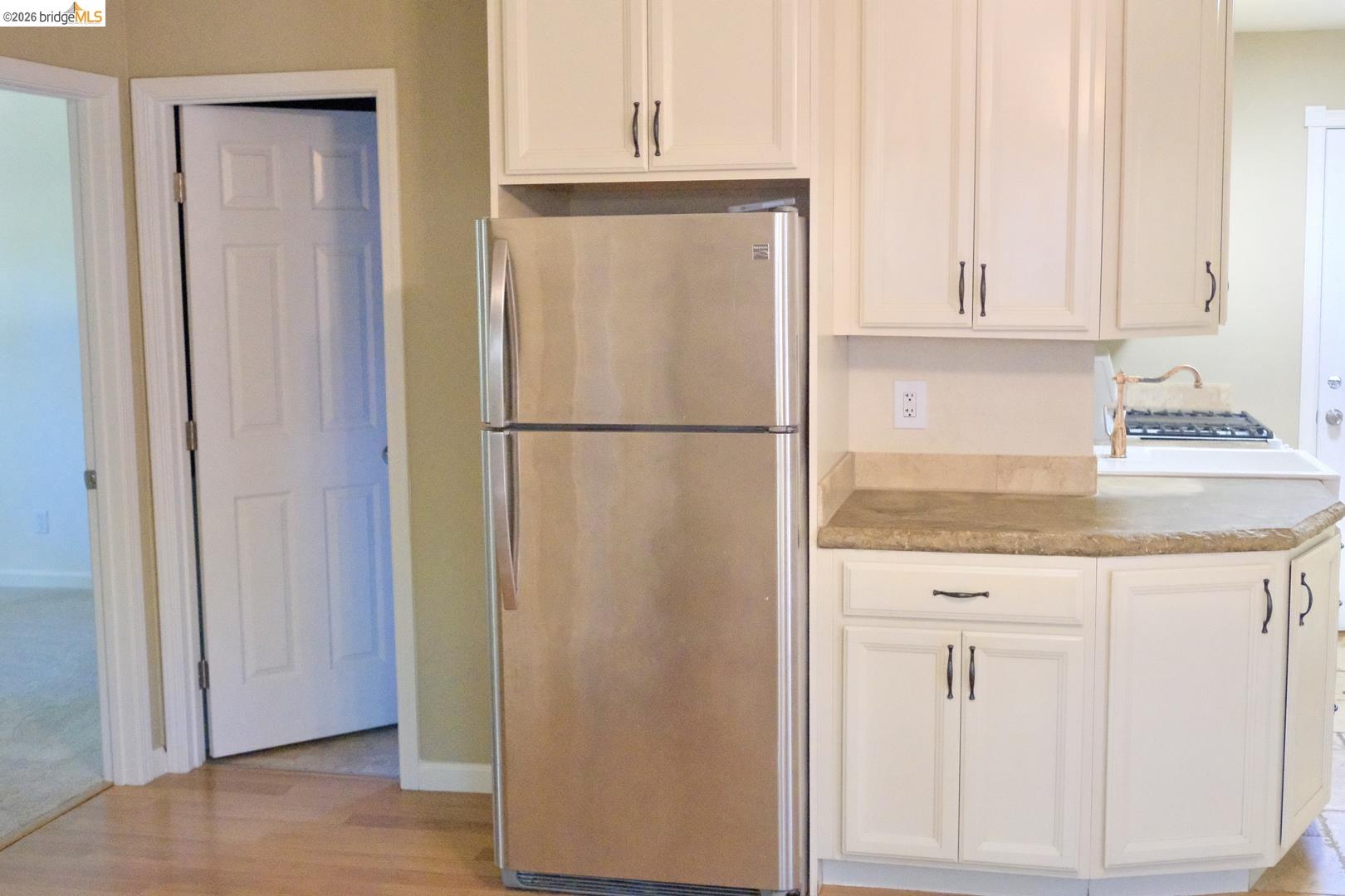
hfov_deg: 47.4
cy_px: 448
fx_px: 1532
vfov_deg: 32.6
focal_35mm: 41
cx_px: 672
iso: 8000
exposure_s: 1/170
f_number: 5
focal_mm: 27
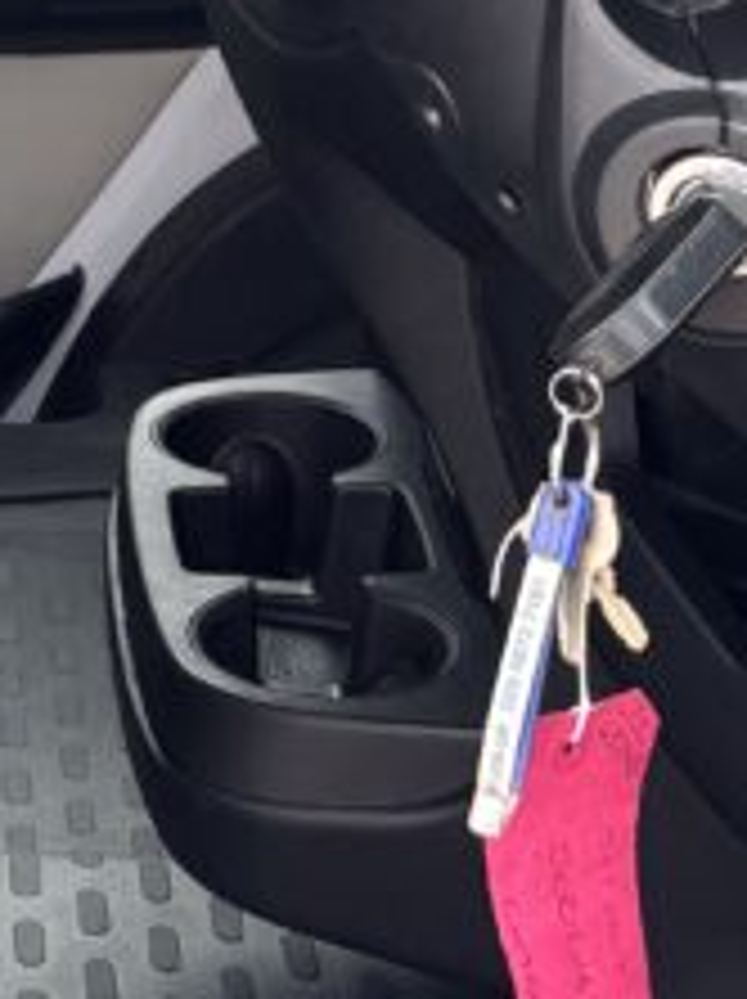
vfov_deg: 15.5
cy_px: -369
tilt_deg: -8.7
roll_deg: +1.2
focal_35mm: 120
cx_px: -765
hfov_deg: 11.1
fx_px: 3459
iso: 32
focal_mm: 5.96
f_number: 1.6
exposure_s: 1/122
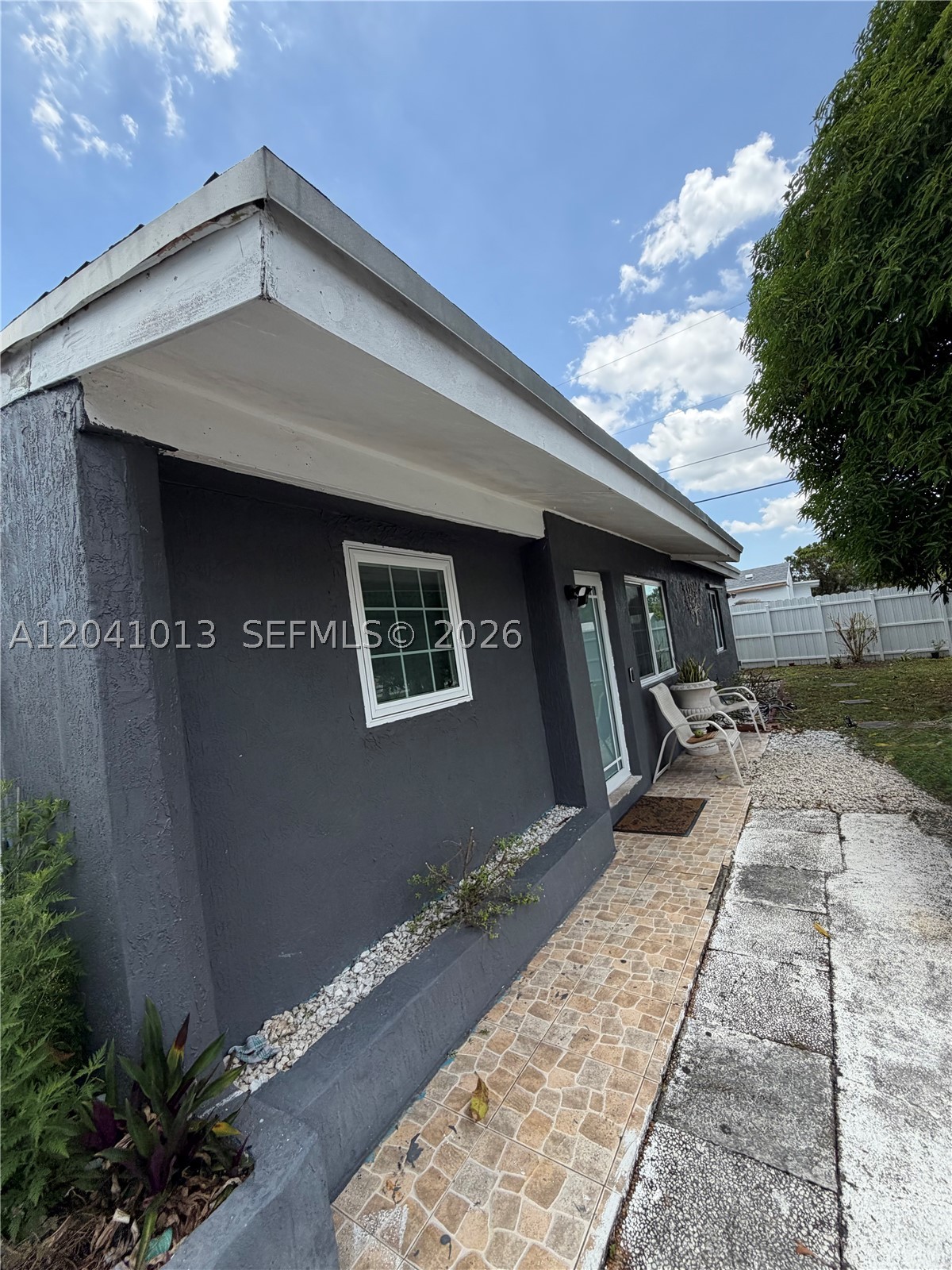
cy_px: 635
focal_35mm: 14
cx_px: 476
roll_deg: +6.7
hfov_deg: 85.7
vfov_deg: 102.1
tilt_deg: +3.0
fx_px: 513
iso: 40
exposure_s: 1/770
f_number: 2.2
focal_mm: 2.22
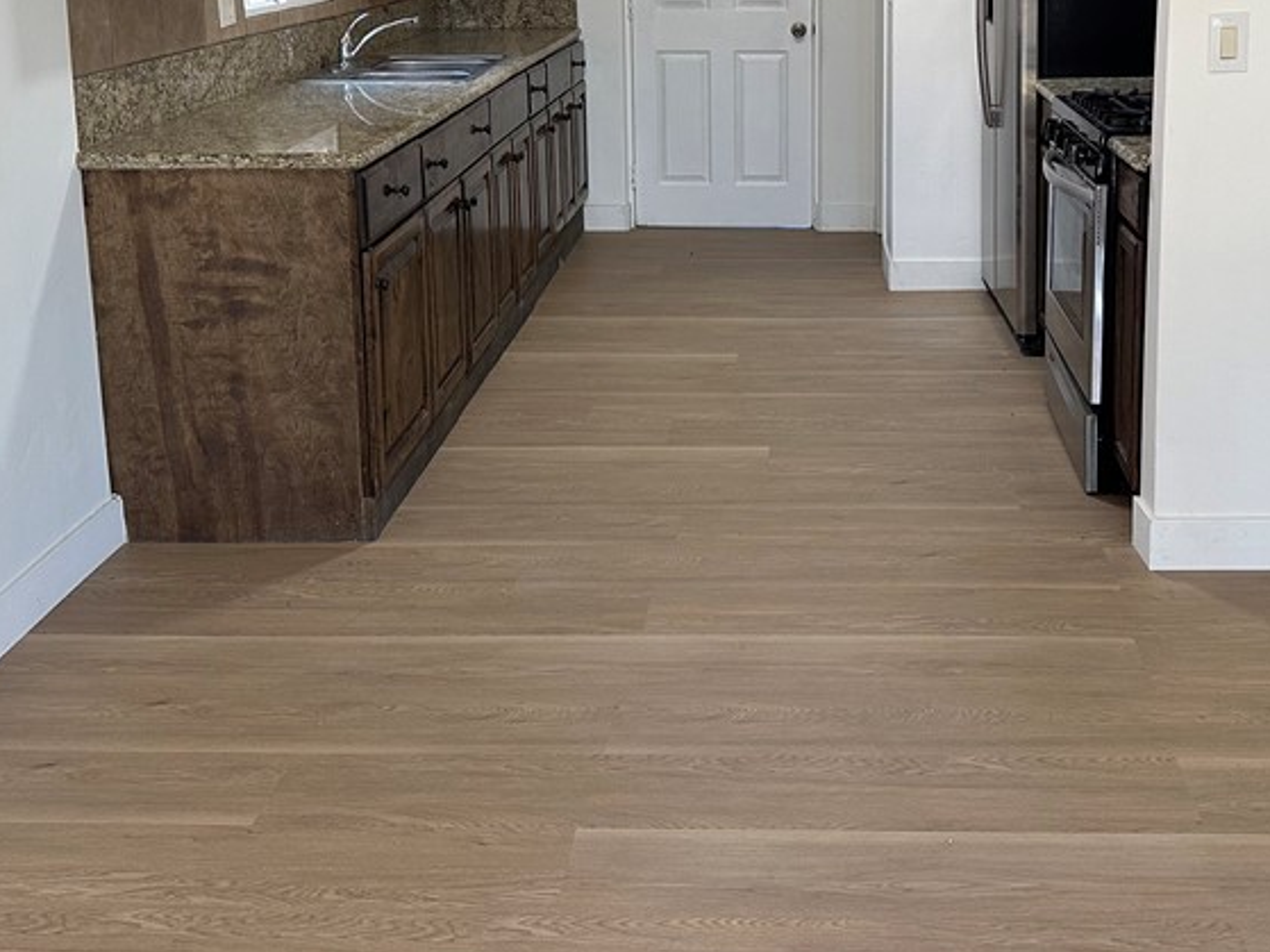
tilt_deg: -9.7
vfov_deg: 31.9
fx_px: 1614
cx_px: 738
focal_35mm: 44
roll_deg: +0.1
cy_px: 179
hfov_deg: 42.8
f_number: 1.78
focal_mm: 6.86
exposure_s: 1/120
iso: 160
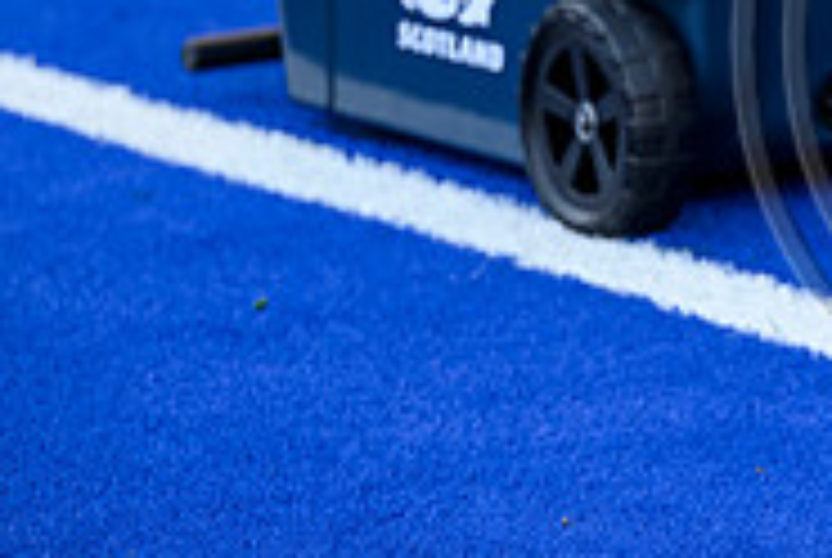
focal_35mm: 344
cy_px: 34
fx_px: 7963
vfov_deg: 4.0
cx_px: 1196
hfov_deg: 5.9
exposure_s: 1/1250
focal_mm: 110
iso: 1600
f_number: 2.8
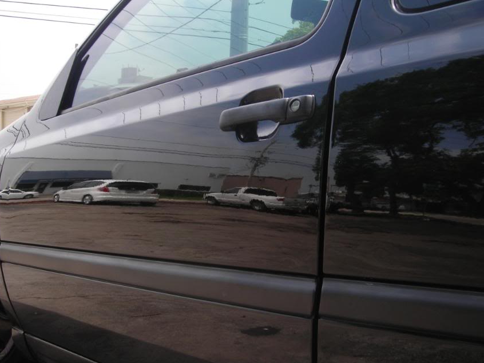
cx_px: 229
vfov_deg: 31.4
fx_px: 643
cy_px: 210
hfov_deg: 41.2
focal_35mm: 46
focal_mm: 6.3
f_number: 3.2
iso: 50
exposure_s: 1/270
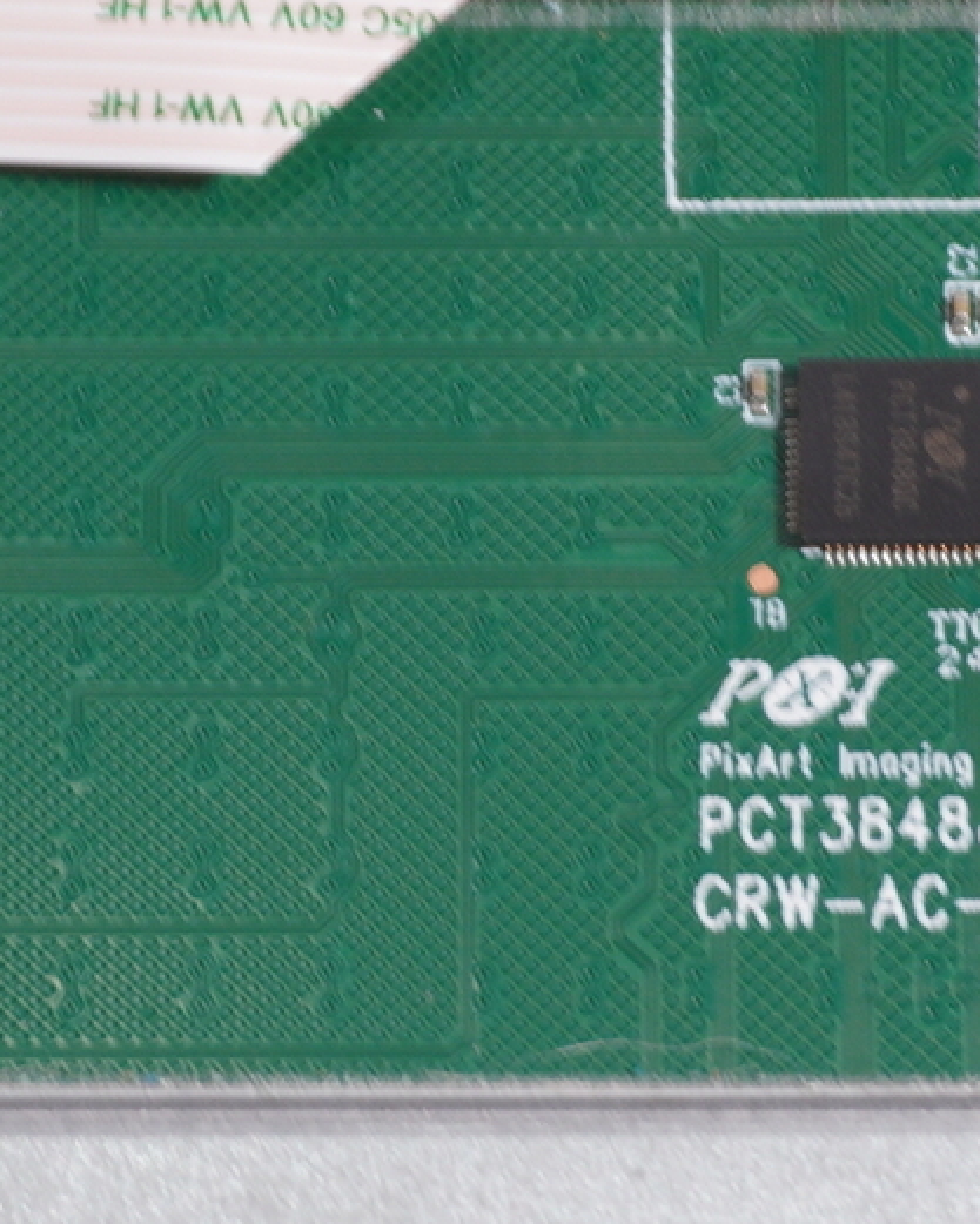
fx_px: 7829
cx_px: 287
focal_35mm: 216
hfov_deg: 7.2
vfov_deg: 8.9
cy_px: 533
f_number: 5.6
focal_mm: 32
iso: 125
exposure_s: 1/13
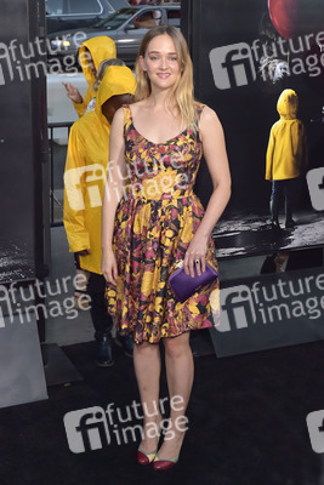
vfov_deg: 39.6
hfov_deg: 27.0
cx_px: 162
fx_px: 674
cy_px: 242
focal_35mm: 50
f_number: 6.3
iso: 640
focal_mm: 50
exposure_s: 1/320
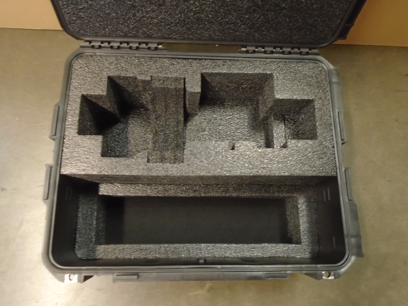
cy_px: 153
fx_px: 306
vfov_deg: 53.1
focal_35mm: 26
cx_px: 204
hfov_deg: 67.3
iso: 400
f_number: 3.2
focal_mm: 4.6
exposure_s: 1/6
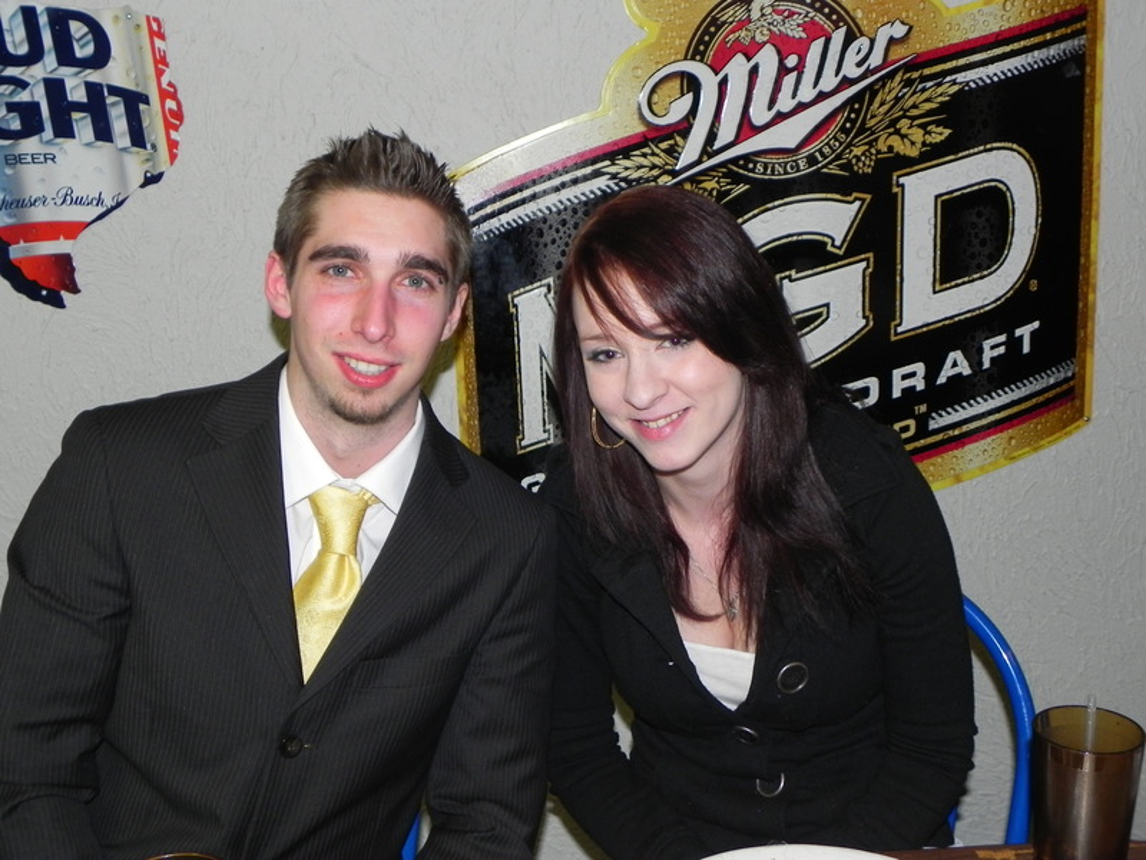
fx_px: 1357
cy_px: 430
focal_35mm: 41
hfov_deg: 45.8
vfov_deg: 35.1
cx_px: 573
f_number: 3.2
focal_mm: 7.3
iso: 200
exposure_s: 1/30
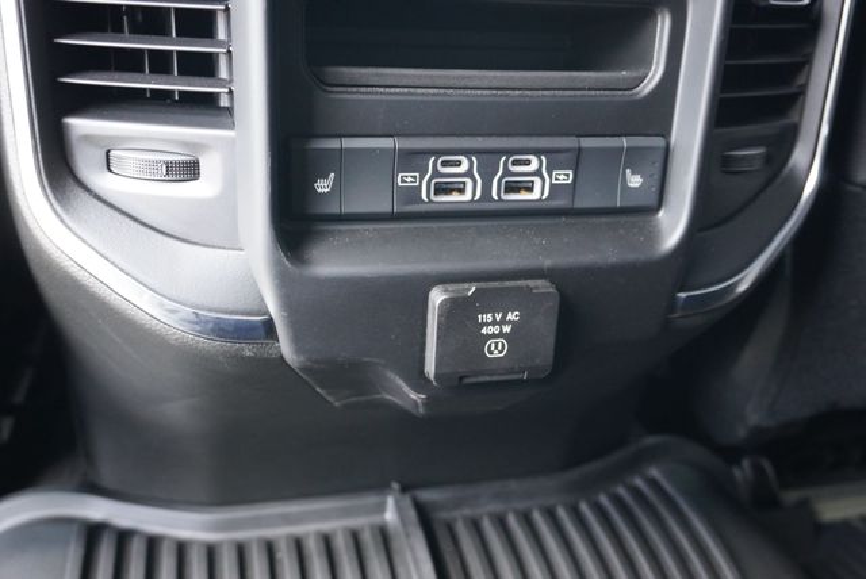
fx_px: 795
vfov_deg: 40.0
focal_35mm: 33
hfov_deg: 57.2
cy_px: 290
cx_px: 433
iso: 2000
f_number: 4
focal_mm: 22
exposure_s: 1/60
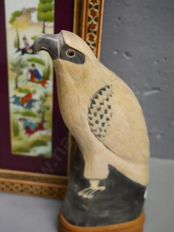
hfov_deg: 32.9
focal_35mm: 44
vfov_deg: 42.9
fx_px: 295
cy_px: 116
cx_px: 87
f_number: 4.5
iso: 3200
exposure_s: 1/250
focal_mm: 22
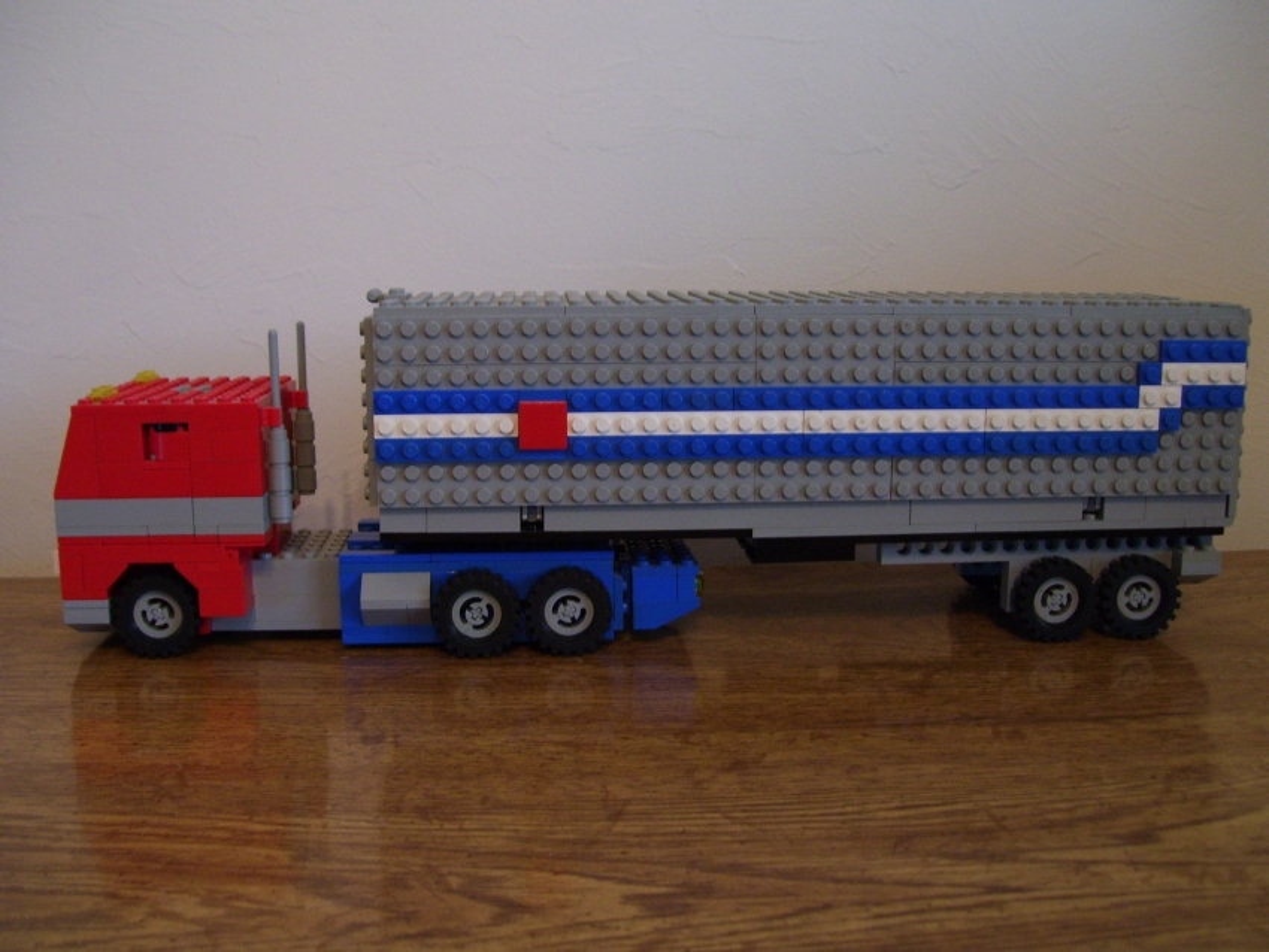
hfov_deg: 50.1
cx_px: 634
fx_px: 1357
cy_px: 476
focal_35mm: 37
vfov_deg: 38.7
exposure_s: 1/8
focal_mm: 6
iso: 160
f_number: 2.7
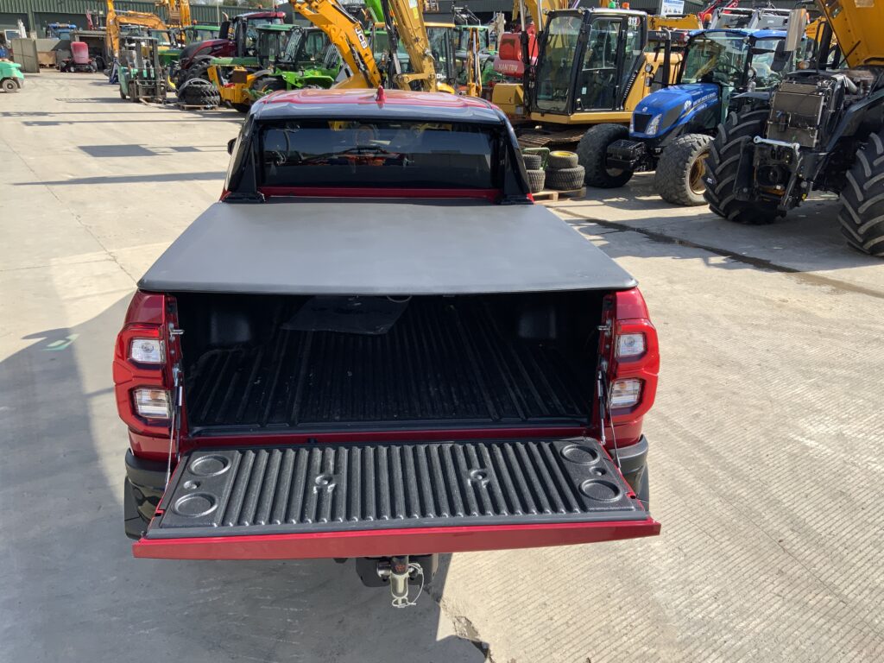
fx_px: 741
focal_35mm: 29
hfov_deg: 61.7
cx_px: 442
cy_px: 332
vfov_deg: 48.2
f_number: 1.8
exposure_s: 1/962
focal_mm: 3
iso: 16
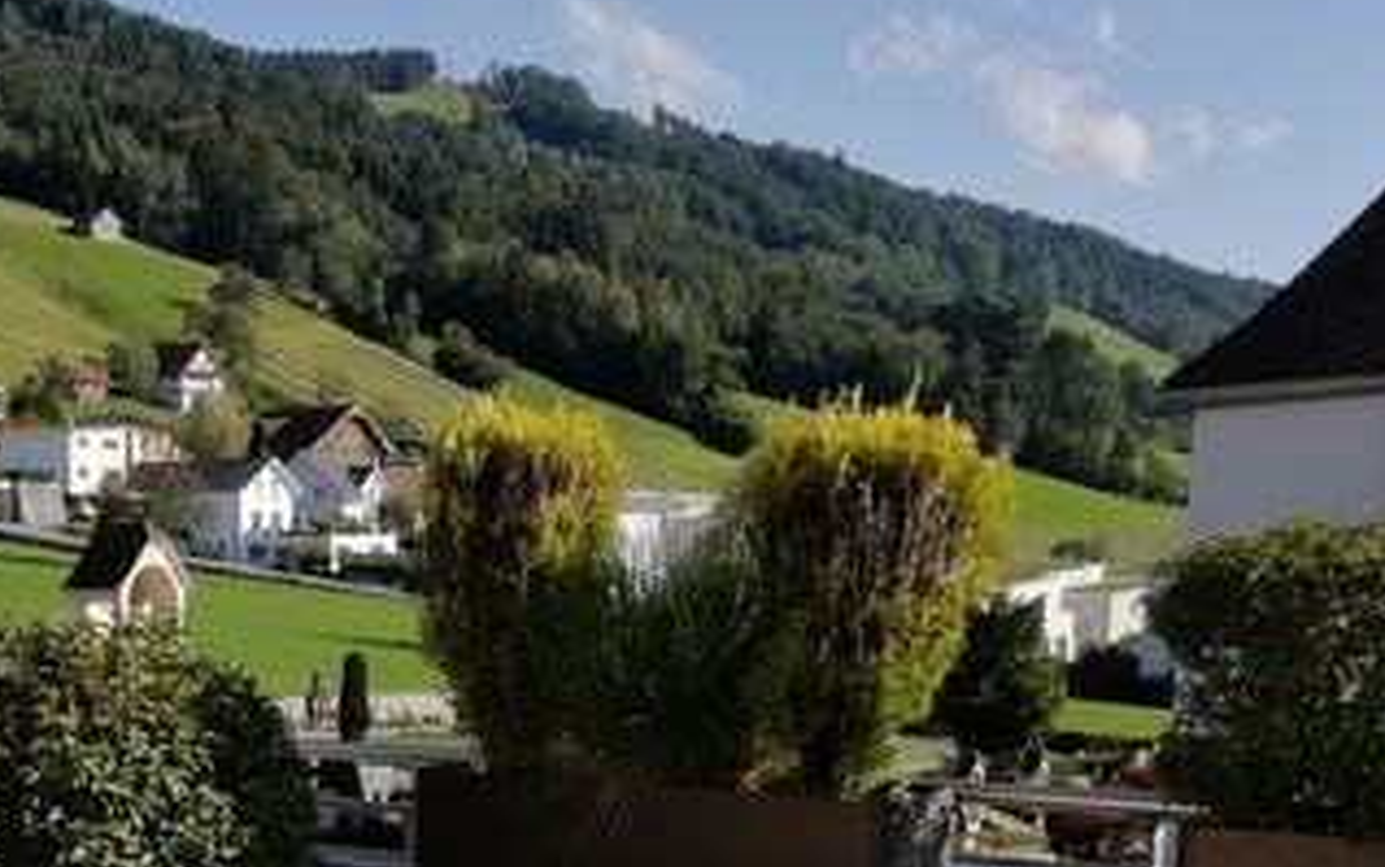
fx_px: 2039
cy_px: 911
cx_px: 161
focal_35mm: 54
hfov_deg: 35.5
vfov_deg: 22.8
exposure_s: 1/1515
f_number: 2.2
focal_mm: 3.95
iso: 50
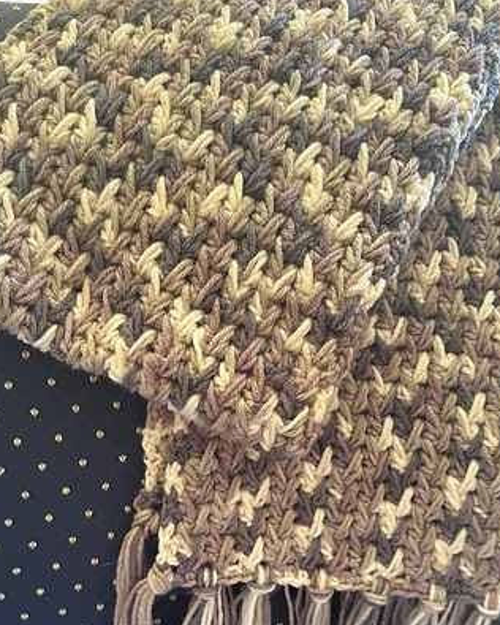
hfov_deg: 39.2
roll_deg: -1.7
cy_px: 427
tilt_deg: -37.0
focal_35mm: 38
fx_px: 703
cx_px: 245
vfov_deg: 47.0
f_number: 1.78
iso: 125
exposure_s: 1/121
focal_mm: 6.86
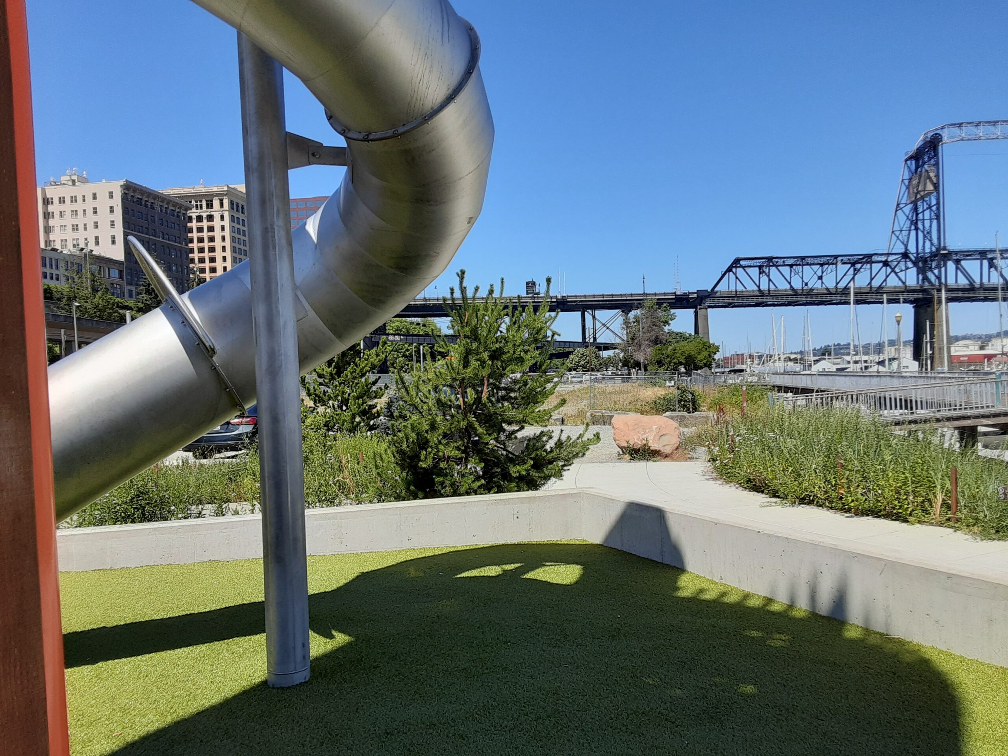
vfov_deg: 51.4
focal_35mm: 27
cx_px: 504
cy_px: 378
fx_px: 786
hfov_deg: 65.3
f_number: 1.9
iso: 40
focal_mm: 2.91
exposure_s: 1/1761
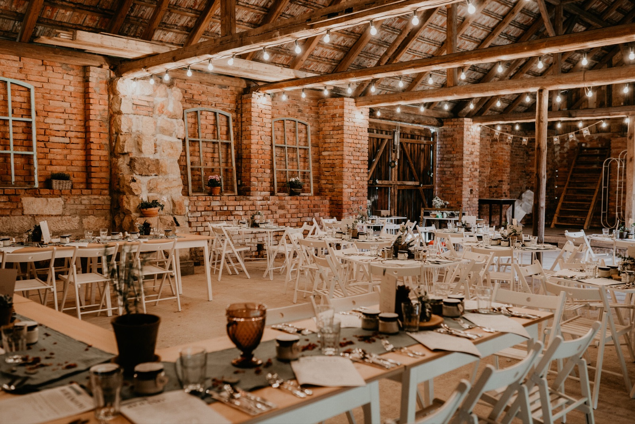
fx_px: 617
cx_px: 318
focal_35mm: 35
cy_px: 212
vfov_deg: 37.9
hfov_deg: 54.4
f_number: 2.5
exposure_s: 1/100
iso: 320
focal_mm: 35
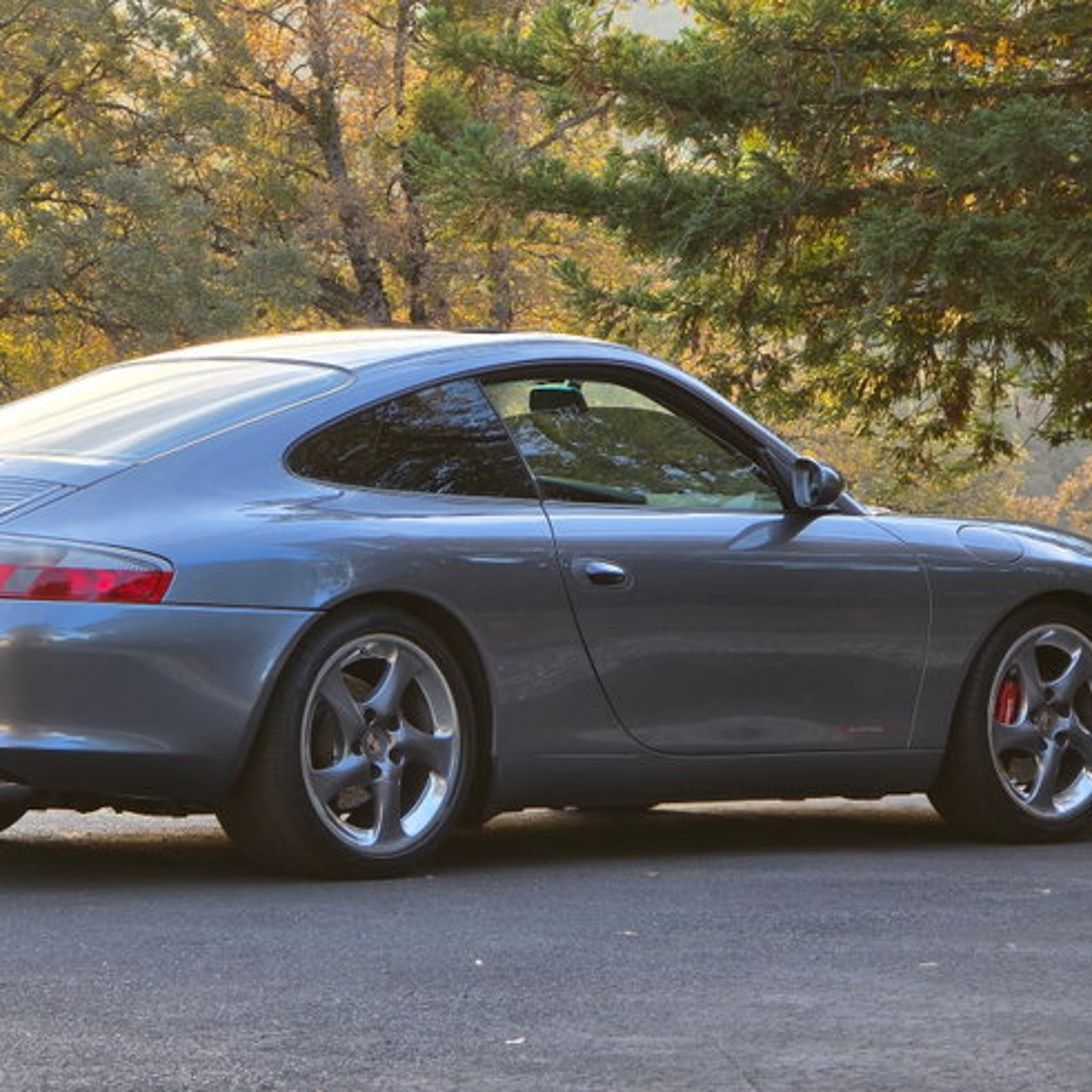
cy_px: 518
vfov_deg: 11.0
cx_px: 445
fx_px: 5675
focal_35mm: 159
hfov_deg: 11.0
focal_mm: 18.6
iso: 125
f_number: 3.4
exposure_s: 1/120
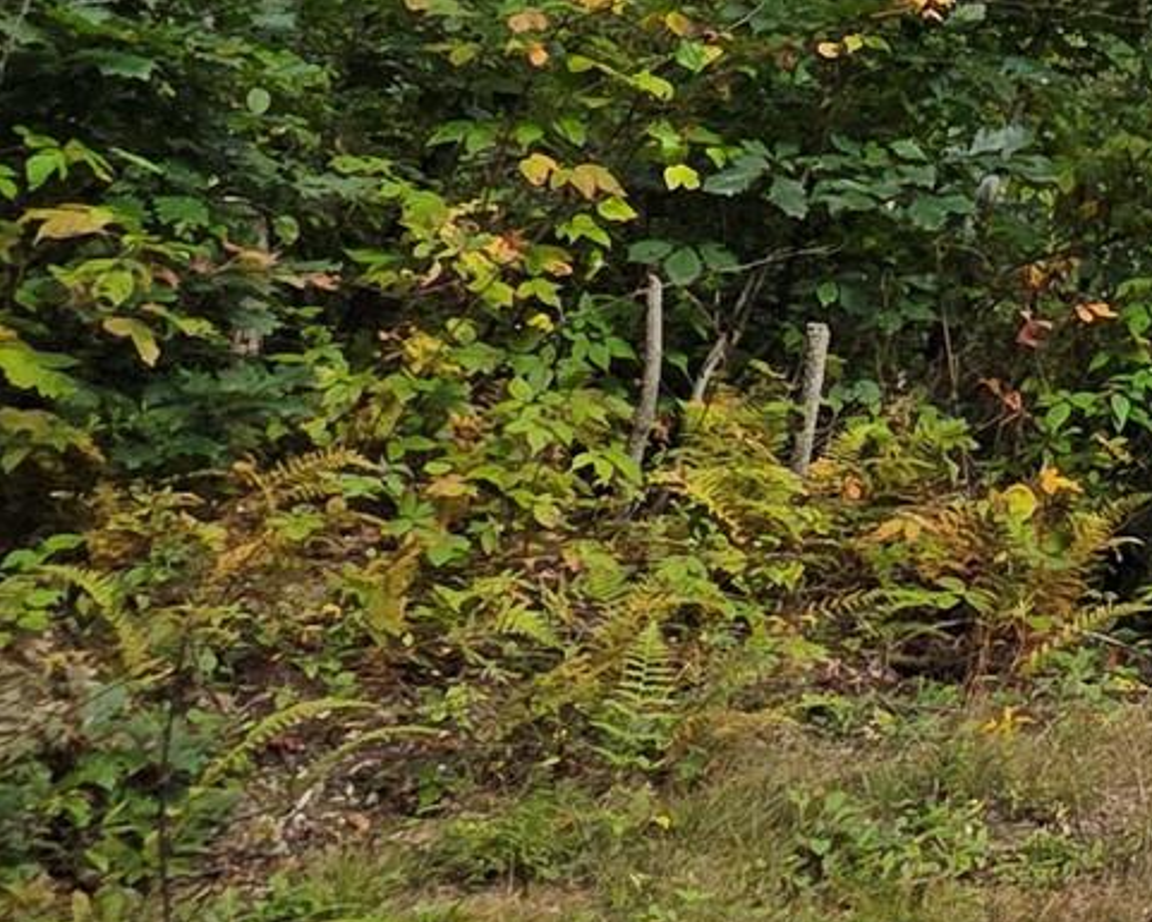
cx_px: 2067
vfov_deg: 25.8
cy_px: -120
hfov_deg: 21.9
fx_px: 1841
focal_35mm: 54
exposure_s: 1/919
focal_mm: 2.2
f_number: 2.2
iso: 50
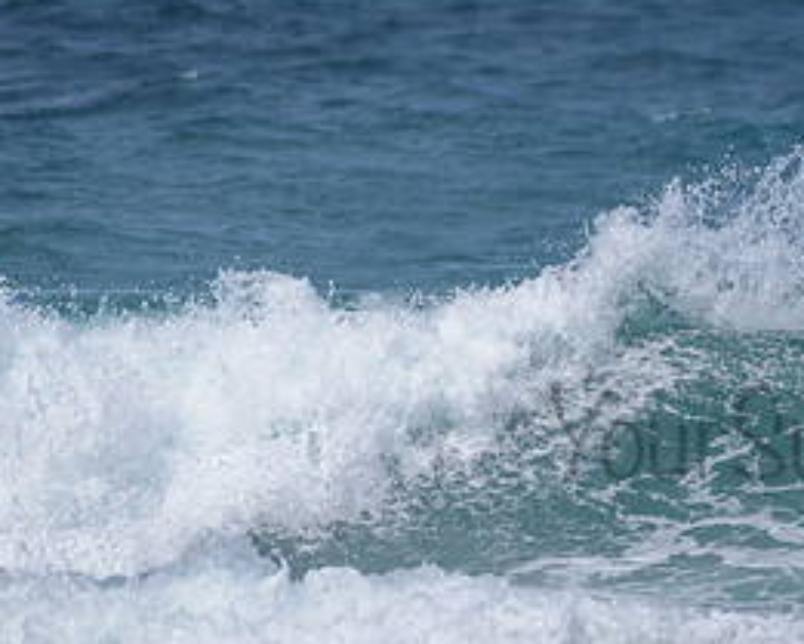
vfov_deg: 1.2
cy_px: 305
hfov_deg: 1.5
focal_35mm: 1281
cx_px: 1049
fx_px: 30493
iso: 100
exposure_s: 1/2000
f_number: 5.6
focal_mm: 500
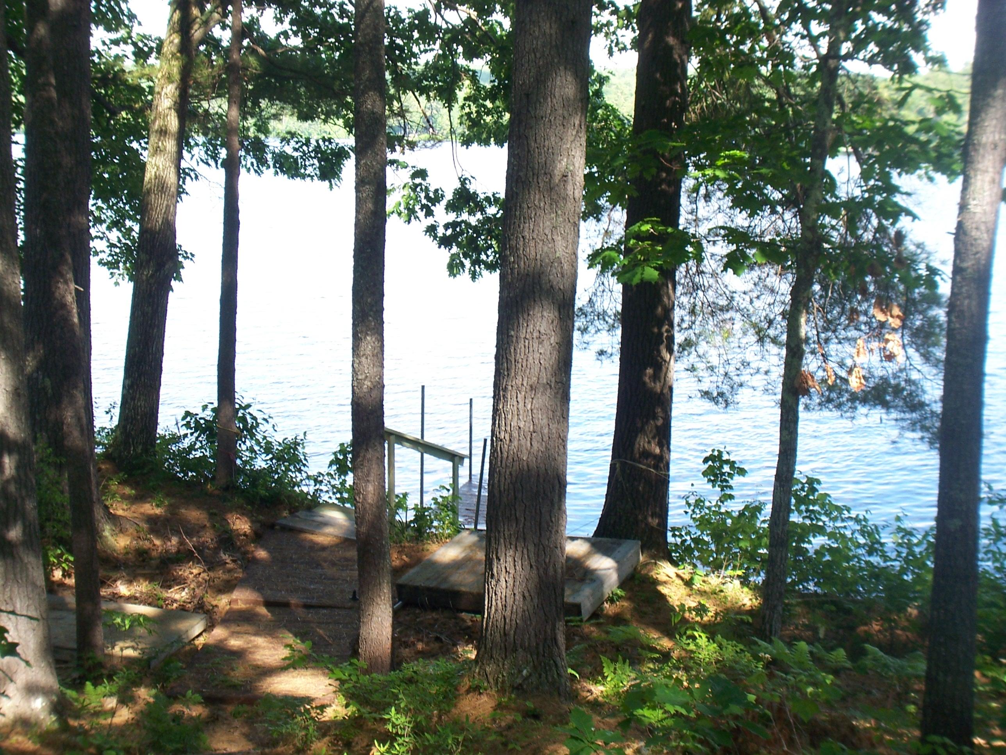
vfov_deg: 29.7
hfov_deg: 38.9
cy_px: 378
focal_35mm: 49
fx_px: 1424
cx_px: 503
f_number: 4
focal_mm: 8
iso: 64
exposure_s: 1/80
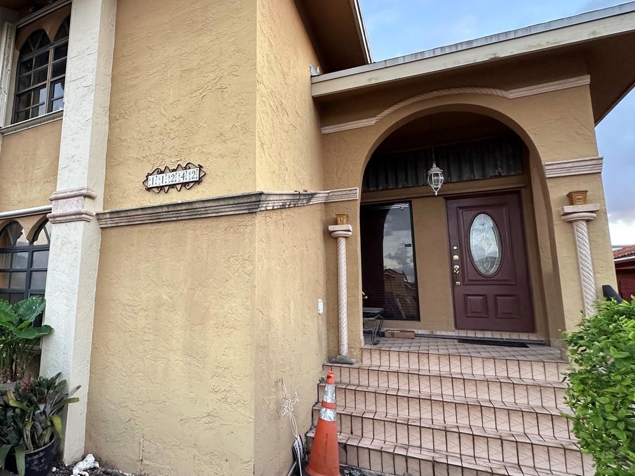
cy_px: 237
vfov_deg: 63.4
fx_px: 385
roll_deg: -1.1
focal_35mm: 21
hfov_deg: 76.7
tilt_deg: +8.5
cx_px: 217
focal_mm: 2.22
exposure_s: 1/99
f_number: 2.2
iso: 160
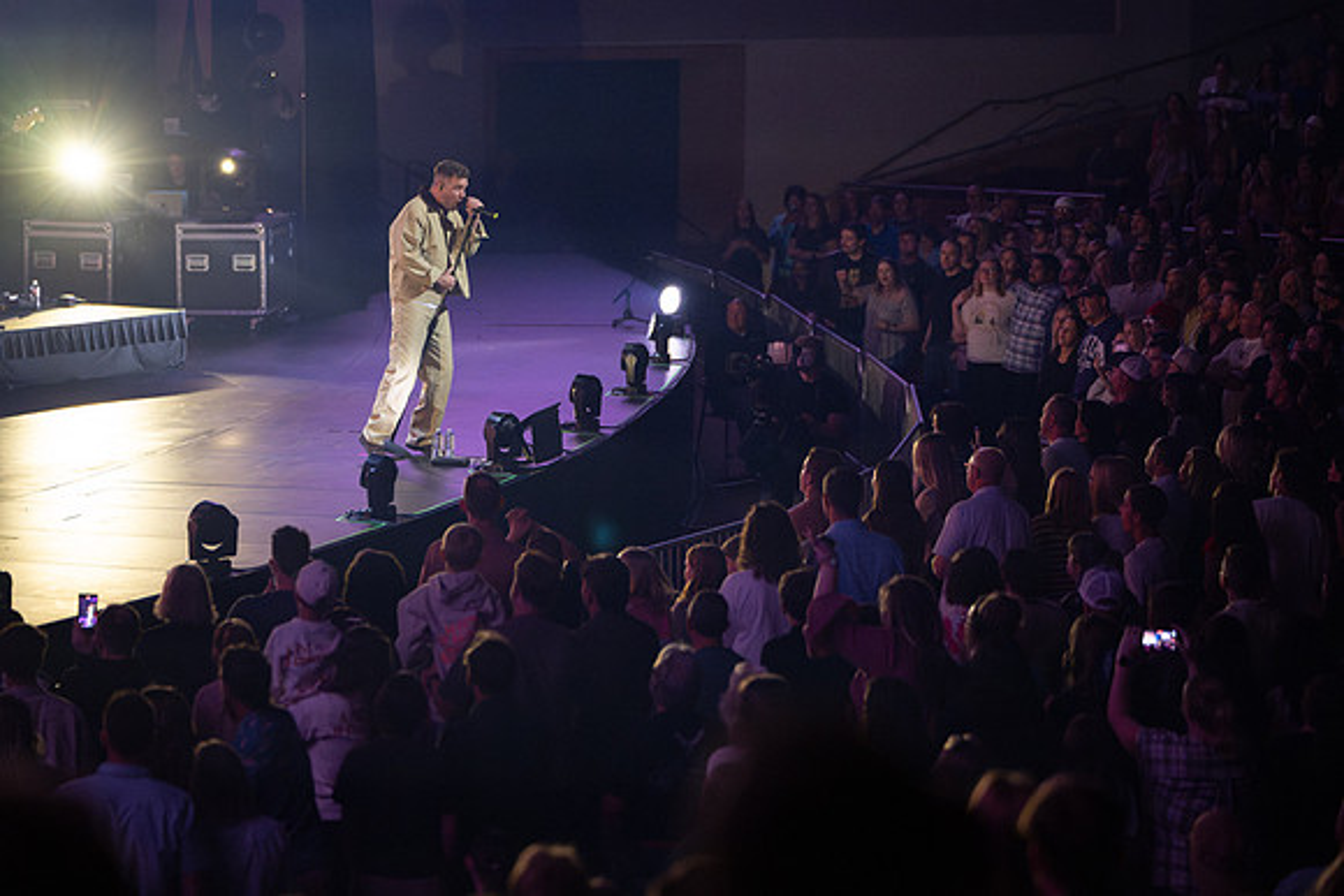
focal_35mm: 135
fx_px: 5041
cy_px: 448
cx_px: 672
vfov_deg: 10.2
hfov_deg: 15.2
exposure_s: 1/250
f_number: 2.8
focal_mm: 135
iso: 4000
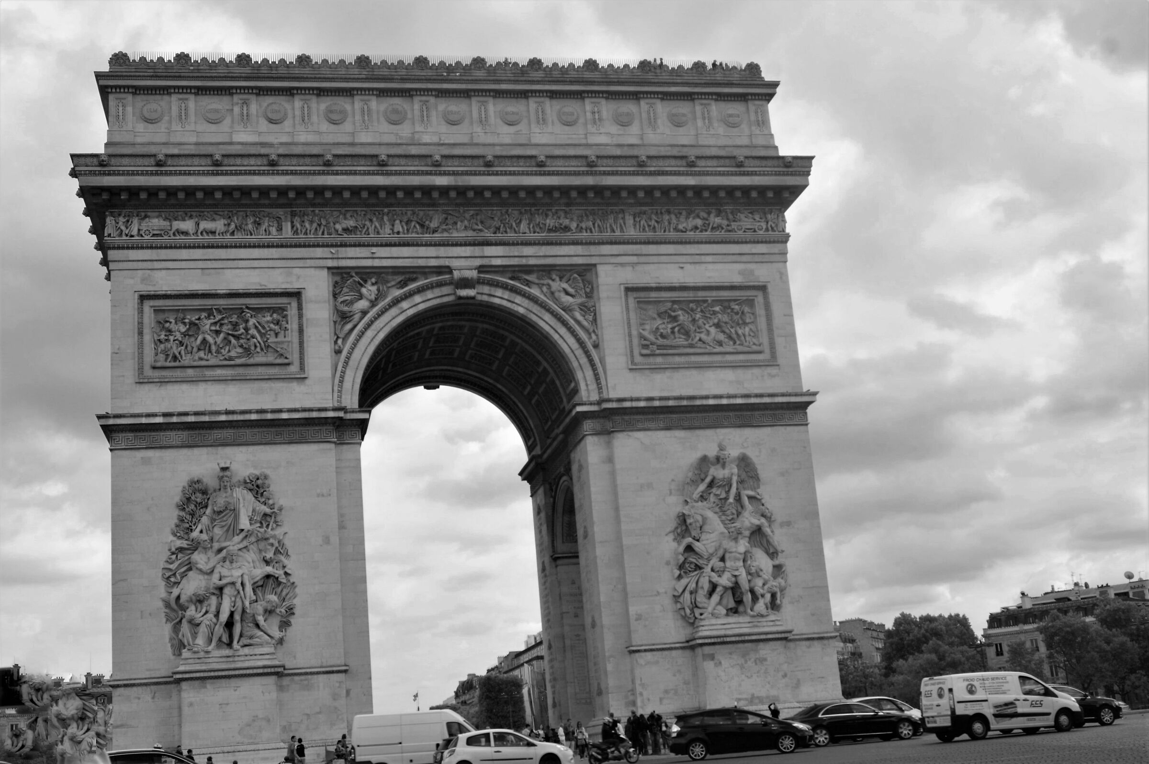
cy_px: 382
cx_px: 574
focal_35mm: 39
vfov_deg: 34.2
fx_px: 1244
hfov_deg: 49.6
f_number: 11
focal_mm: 26
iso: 100
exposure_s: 1/125
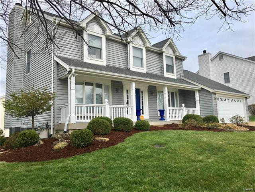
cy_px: 96
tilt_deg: +9.5
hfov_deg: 61.7
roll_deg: +1.7
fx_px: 214
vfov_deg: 48.2
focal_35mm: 29
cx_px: 128
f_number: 2.2
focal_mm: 4.15
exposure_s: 1/2079
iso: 25
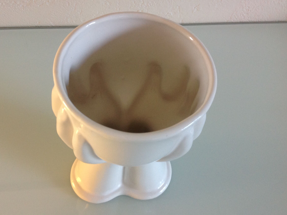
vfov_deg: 35.9
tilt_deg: -57.8
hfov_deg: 46.8
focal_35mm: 40
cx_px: 128
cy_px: 110
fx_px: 331
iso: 100
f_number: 2.4
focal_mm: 4.28
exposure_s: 1/17
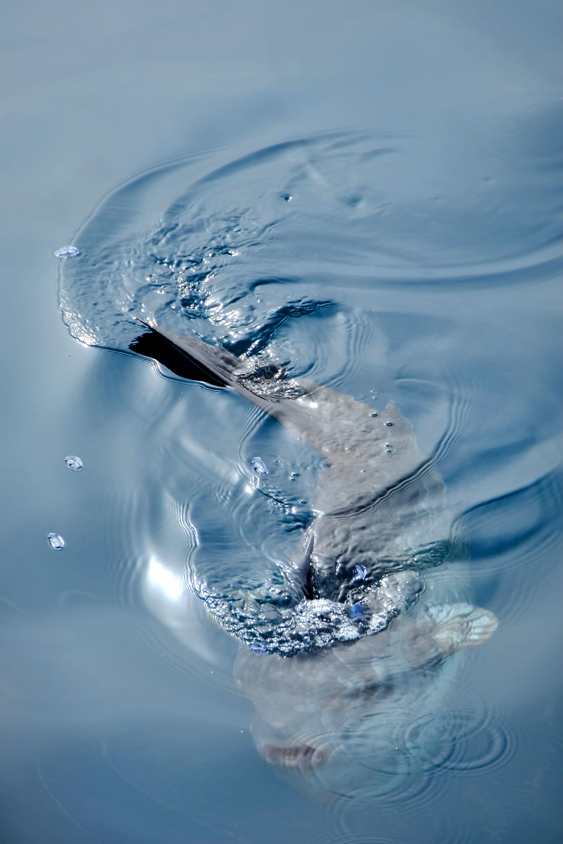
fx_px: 6028
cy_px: 422
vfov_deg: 8.0
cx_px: 282
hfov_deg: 5.3
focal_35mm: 257
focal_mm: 171.6
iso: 200
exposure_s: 1/480
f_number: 6.4
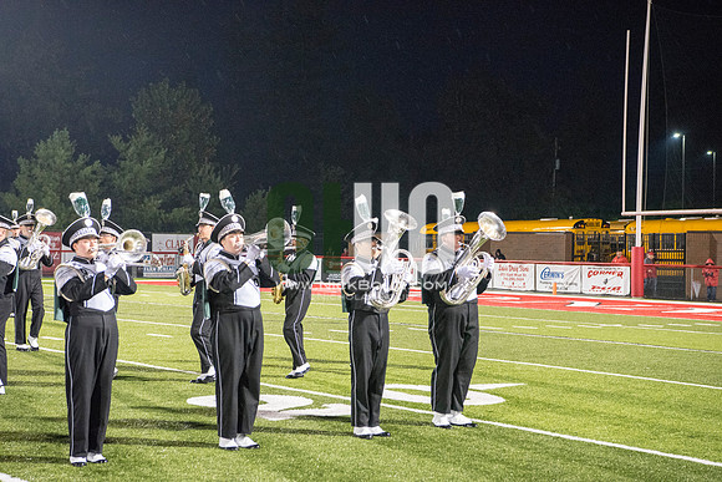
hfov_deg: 28.8
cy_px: 241
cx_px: 361
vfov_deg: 19.5
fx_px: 1404
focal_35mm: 70
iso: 5000
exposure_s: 1/125
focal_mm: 70
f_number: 5.6
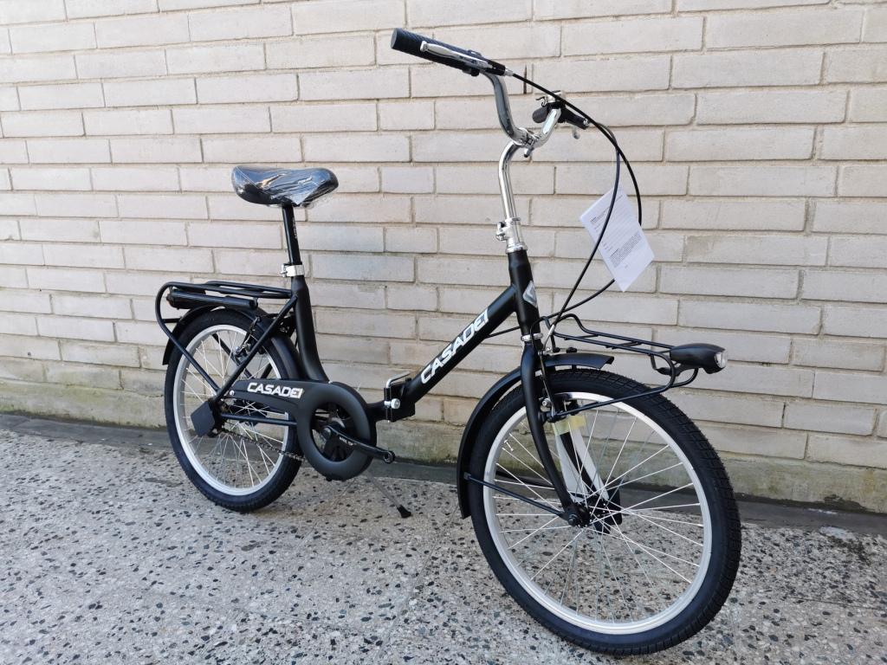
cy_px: 332
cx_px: 444
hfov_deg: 65.3
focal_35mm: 27
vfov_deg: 51.4
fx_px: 692
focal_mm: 5.56
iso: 50
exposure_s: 1/314
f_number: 1.6
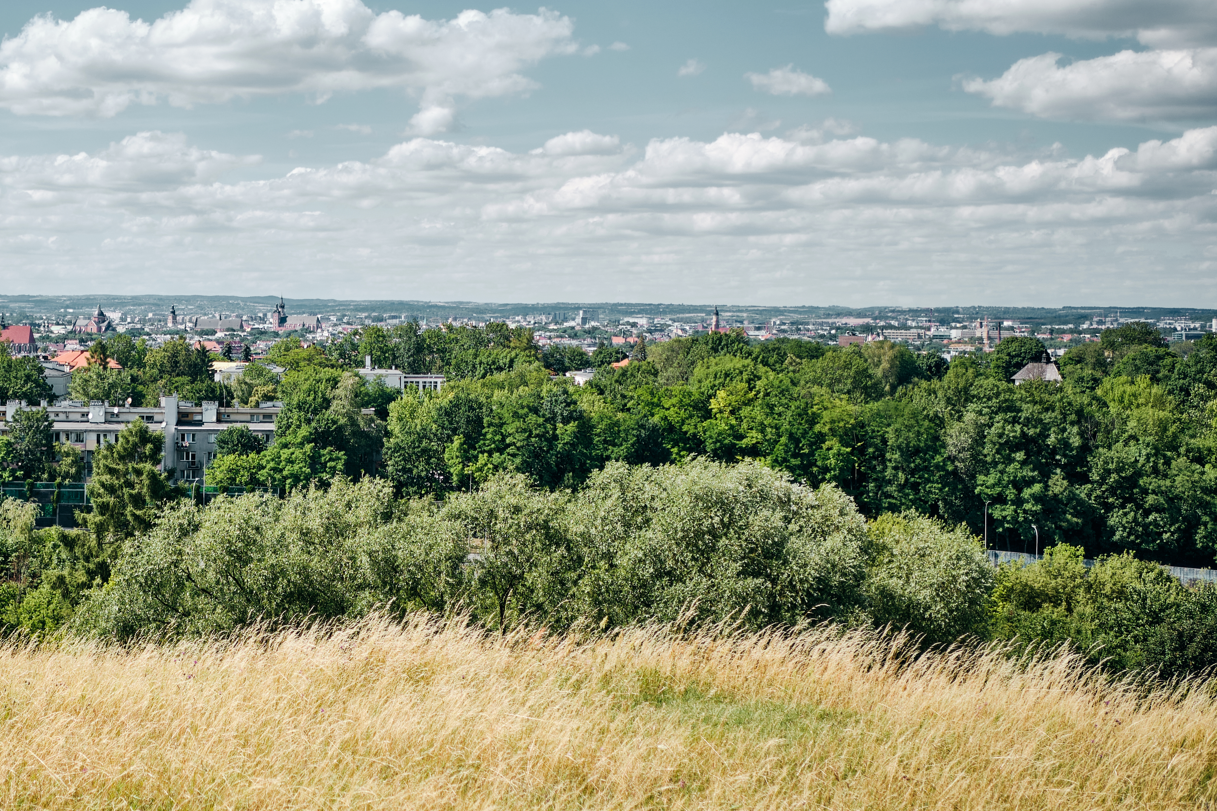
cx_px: 264
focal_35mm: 55
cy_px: 259
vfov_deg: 24.5
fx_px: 1859
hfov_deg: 35.2
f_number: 2
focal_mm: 23
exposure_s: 1/4000
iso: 200
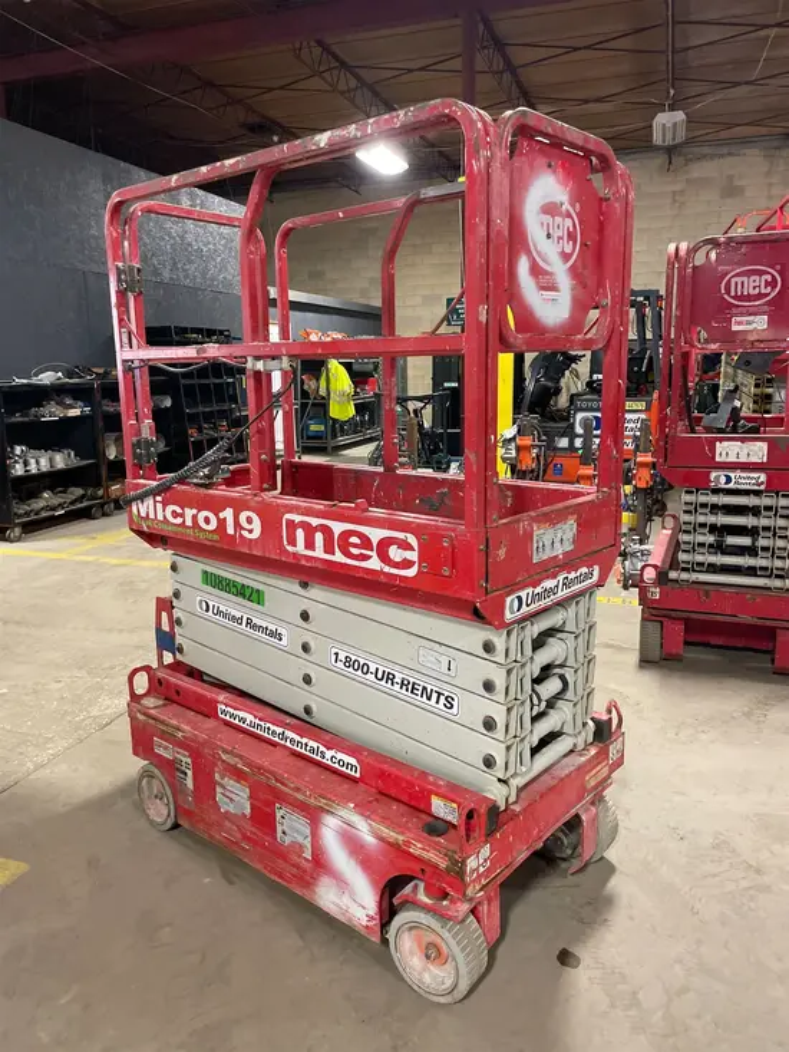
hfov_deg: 53.1
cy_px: 526
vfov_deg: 67.3
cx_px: 394
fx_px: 790
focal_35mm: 26
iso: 400
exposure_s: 1/60
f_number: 1.6
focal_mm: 4.2
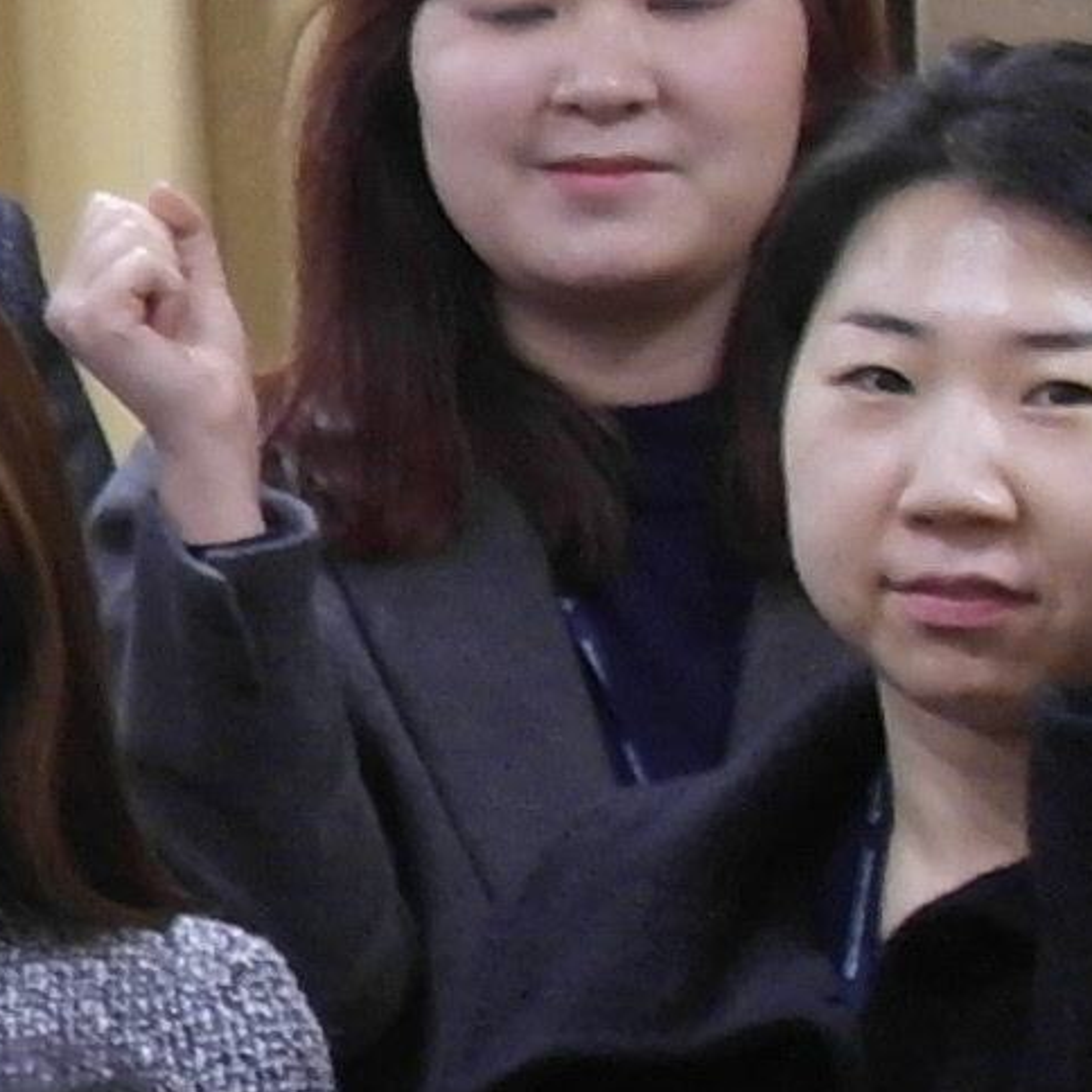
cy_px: -74
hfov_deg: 5.2
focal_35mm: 288
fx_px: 10279
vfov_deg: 6.1
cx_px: -3680
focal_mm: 20
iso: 400
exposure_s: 1/30
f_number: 3.5
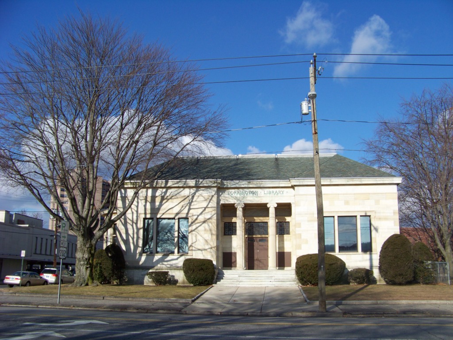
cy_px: 170
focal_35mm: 36
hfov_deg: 51.4
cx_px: 226
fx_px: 471
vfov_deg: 39.7
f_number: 4
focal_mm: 5.85
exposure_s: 1/800
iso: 69
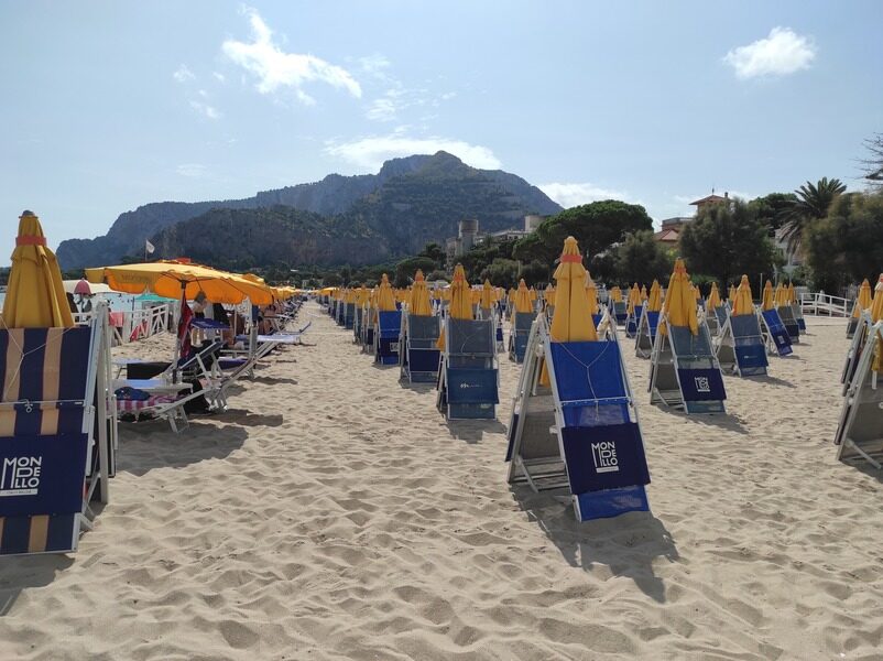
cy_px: 330
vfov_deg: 54.8
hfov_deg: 69.4
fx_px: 637
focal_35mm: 25
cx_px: 442
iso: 100
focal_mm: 5.43
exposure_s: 1/3623
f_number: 1.89
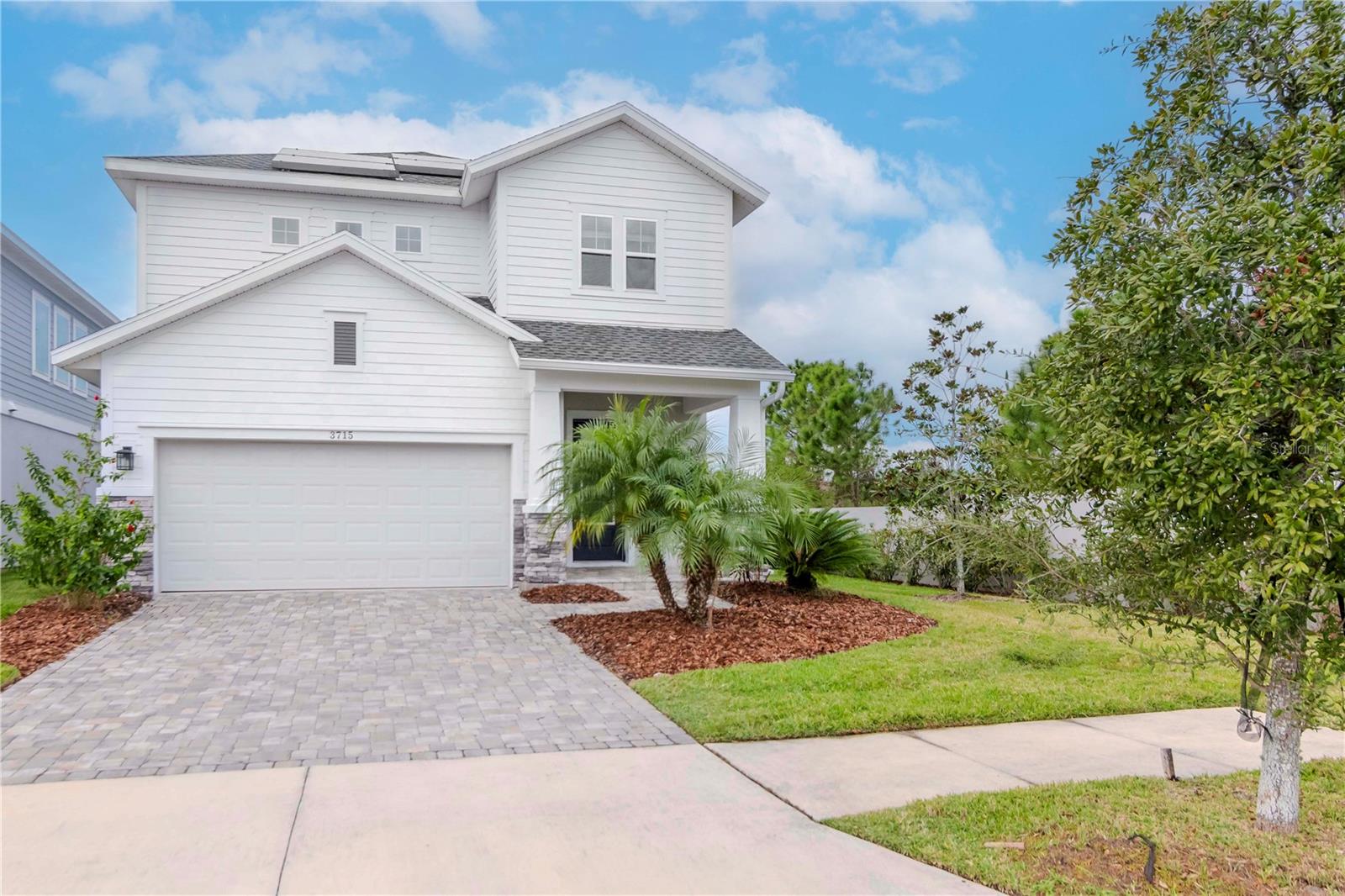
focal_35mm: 22
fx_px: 840
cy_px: 448
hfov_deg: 77.3
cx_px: 672
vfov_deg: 56.1
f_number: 8
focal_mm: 15
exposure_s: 1/1000
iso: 800
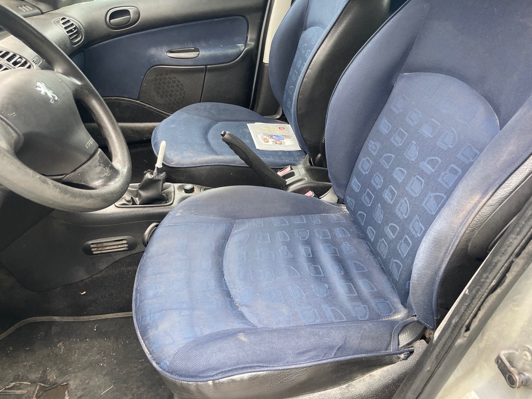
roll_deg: +2.6
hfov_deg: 67.3
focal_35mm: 26
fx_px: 400
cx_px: 266
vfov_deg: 53.1
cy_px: 200
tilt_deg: -30.7
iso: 125
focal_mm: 4.2
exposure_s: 1/60
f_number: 1.6
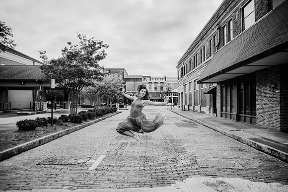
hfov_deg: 73.7
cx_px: 144
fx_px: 192
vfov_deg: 53.2
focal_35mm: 24
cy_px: 96
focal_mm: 24
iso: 160
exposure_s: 1/1250
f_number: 2.2
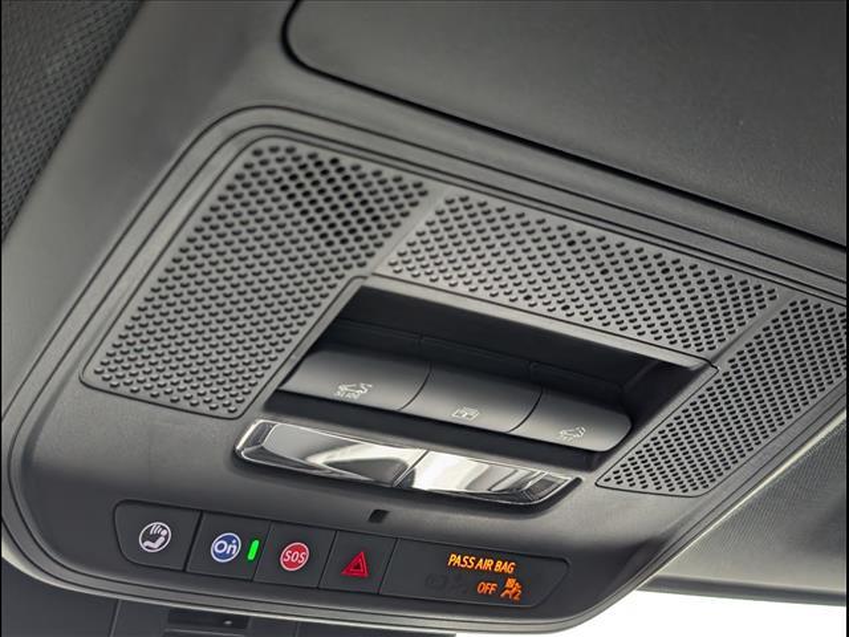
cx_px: 424
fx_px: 1202
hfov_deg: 38.9
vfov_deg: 29.7
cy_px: 318
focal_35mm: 49
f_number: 1.68
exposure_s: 1/417
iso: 353
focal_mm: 6.9
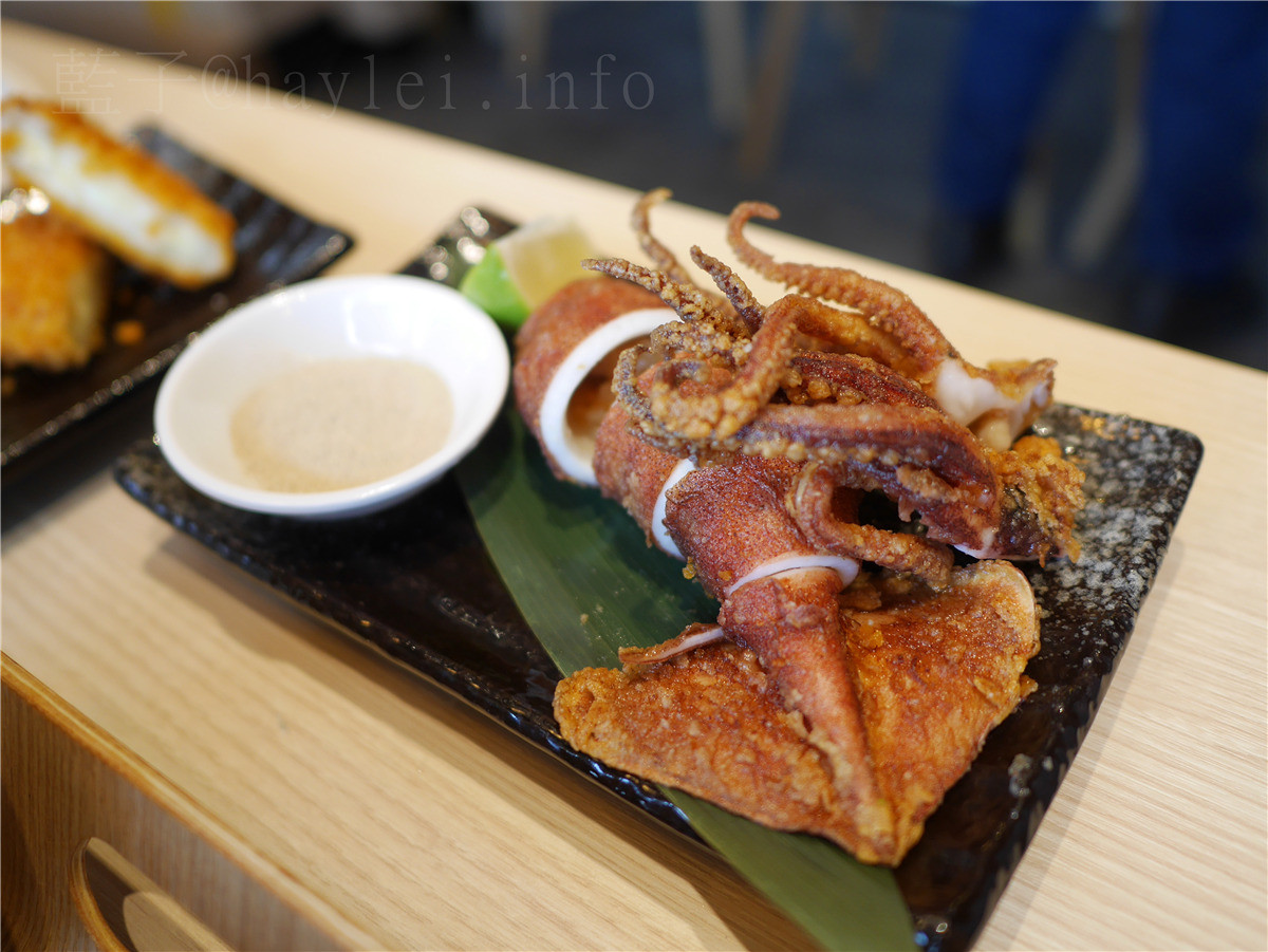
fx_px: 1099
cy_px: 476
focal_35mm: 30
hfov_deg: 59.9
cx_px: 634
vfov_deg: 46.8
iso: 200
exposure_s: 1/80
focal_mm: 15
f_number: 1.8
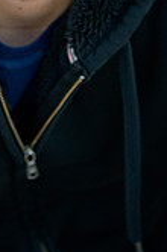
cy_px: -65
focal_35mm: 212
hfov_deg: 6.4
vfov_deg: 9.6
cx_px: -15
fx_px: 1481
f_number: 2.8
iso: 250
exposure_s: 1/640
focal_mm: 78
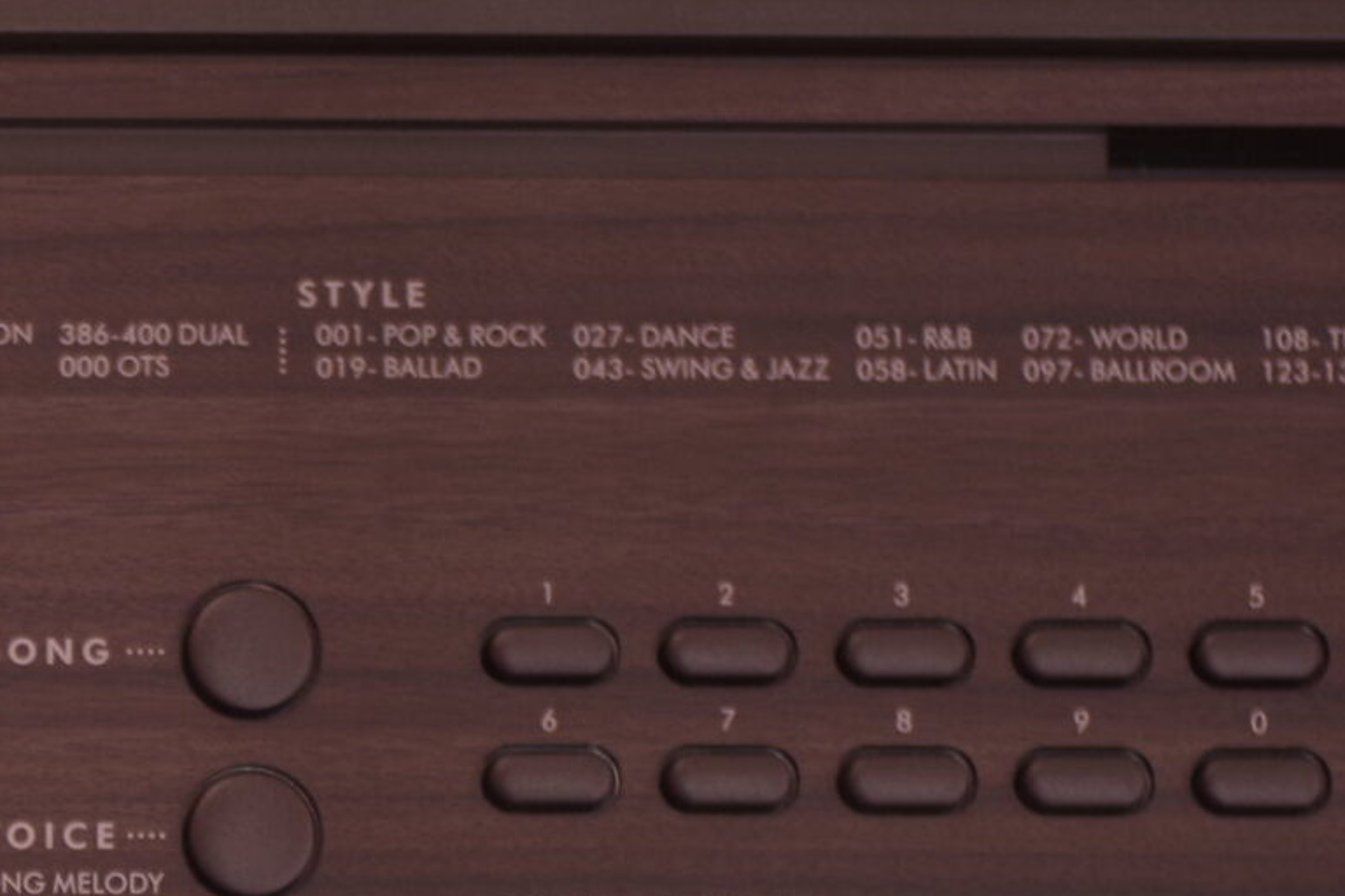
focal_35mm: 200
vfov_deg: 6.8
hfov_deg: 10.0
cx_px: -606
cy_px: 1392
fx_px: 7472
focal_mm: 40
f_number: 2.8
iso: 320
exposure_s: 1/40
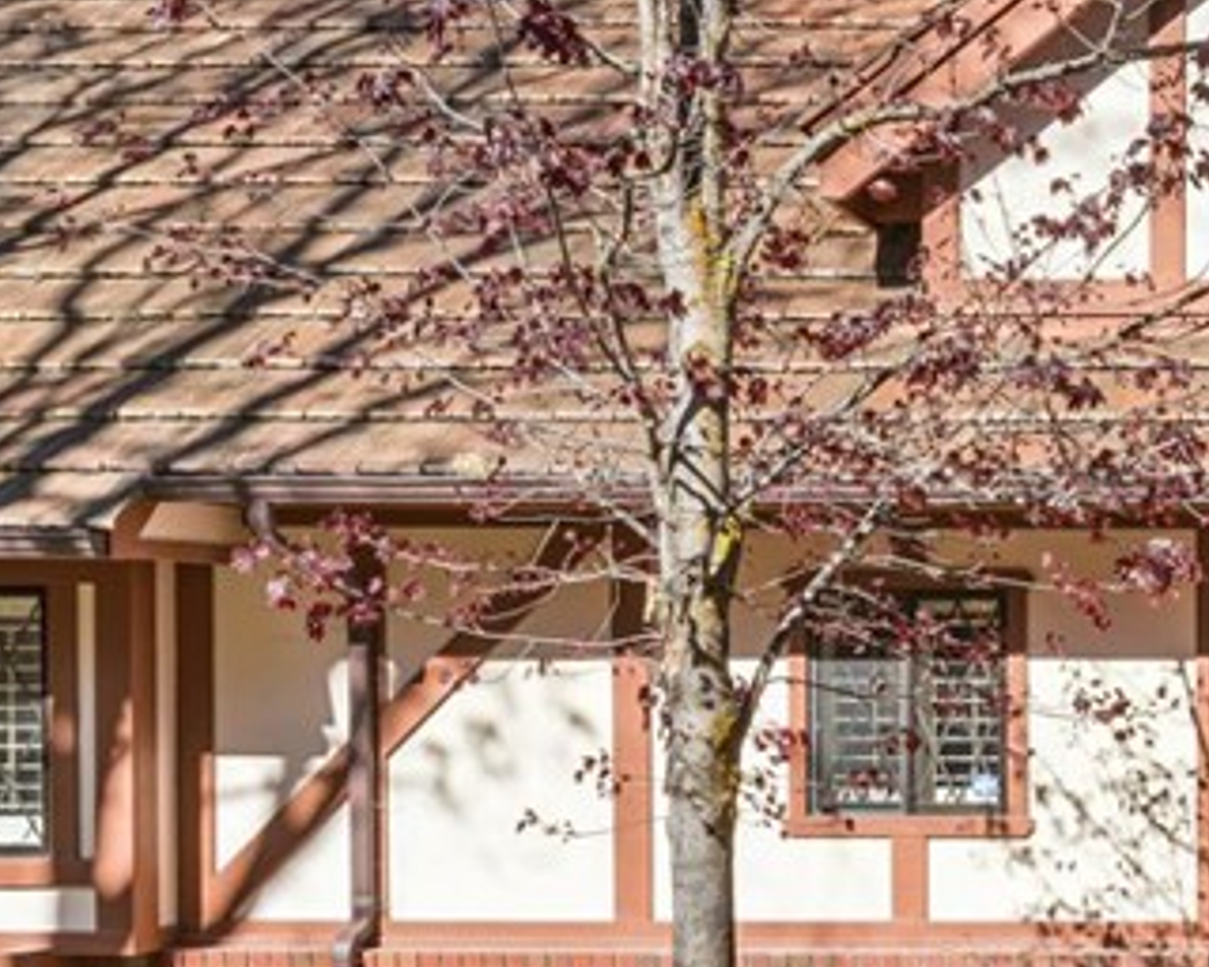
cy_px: 793
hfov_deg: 25.8
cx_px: 1602
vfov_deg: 24.2
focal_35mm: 62
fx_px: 2211
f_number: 22
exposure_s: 1/13
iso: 100
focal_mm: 20.6
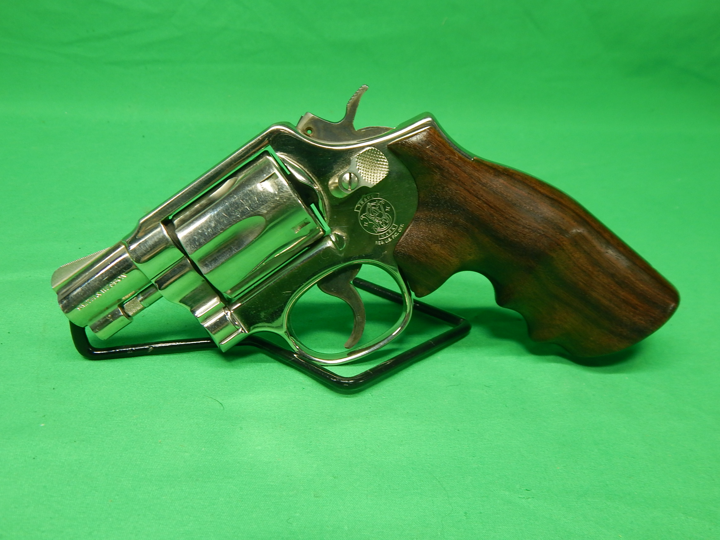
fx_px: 645
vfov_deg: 45.4
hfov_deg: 58.4
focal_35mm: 31
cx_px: 360
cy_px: 270
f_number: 3.2
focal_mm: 5.6
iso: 125
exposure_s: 1/30
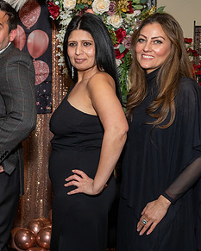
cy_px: 134
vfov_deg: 25.4
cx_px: -15
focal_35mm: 75
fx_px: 557
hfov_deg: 19.6
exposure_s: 1/250
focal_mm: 24
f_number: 8
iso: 500
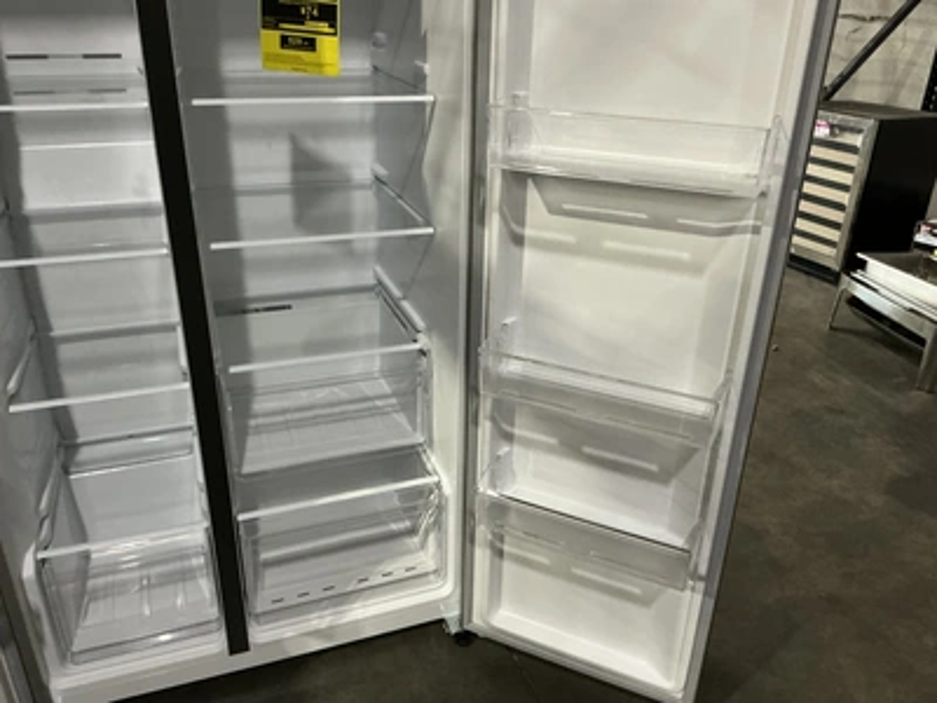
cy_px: 352
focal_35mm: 28
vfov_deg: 49.7
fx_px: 758
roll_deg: -2.3
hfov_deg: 63.4
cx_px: 468
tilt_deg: -25.8
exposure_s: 1/44
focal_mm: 3
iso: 320
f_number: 1.8
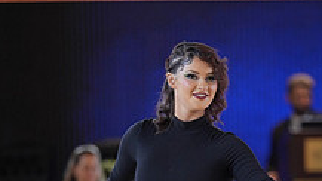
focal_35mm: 344
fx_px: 2937
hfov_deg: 6.3
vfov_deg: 3.5
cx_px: 275
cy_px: 292
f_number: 2
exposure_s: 1/500
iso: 640
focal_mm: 123
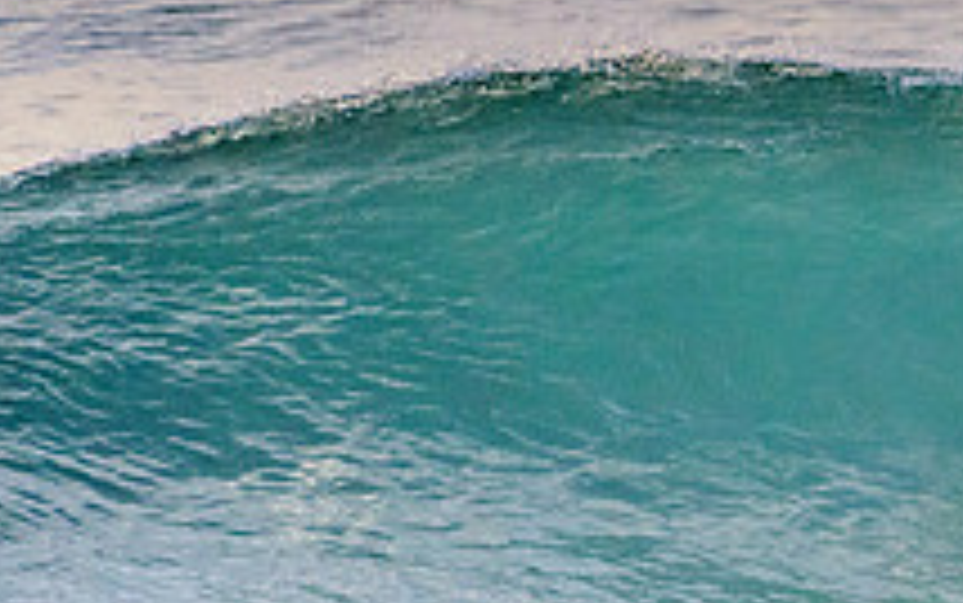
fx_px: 44508
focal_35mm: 1695
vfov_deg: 0.8
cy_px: 538
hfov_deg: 1.2
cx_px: 1293
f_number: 5.6
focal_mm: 500
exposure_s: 1/2000
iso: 1400
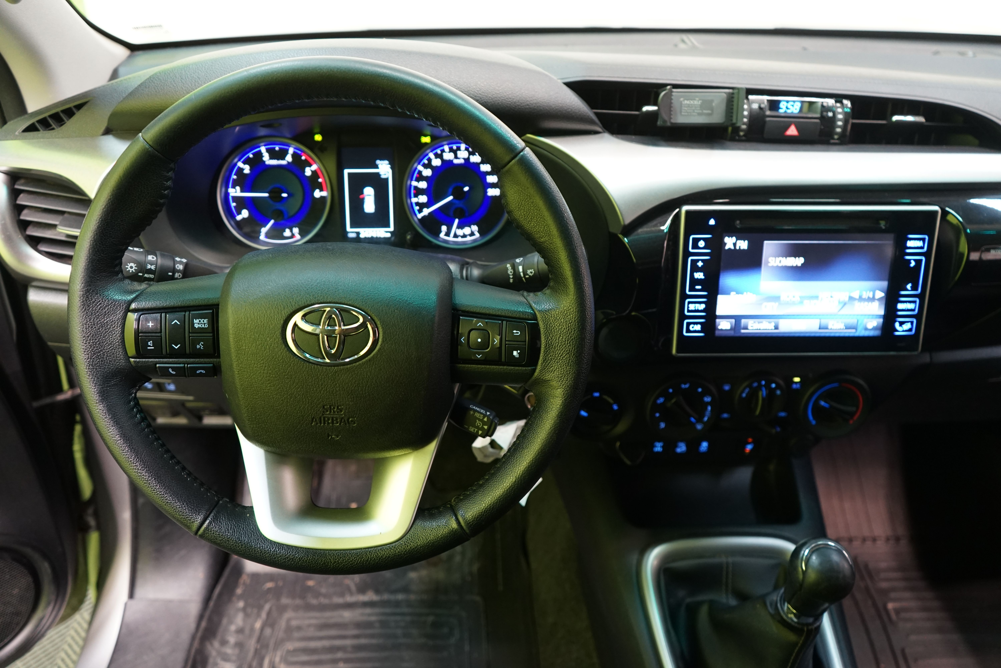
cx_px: 500
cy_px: 334
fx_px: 778
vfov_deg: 46.4
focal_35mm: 28
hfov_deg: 65.5
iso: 1250
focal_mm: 28
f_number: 3.5
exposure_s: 1/30
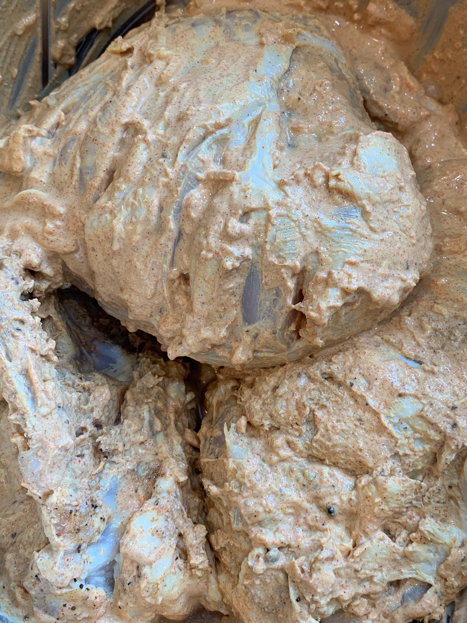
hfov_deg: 41.8
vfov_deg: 53.8
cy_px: 266
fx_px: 612
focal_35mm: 34
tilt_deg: -68.4
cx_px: 251
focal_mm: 4.25
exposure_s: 1/60
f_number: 1.8
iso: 64
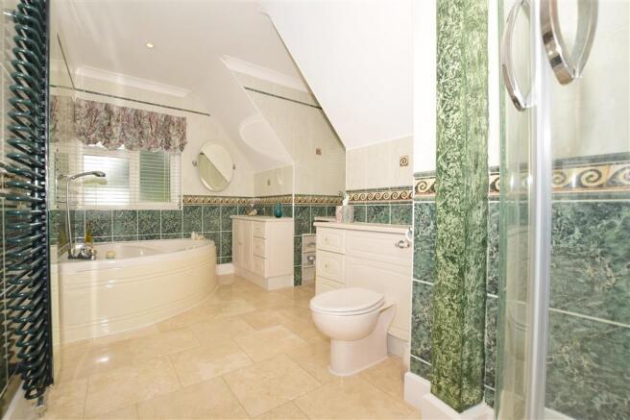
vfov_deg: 77.3
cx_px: 315
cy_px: 210
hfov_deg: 100.4
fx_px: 262
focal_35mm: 15
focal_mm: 10
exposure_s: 1/200
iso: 400
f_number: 10
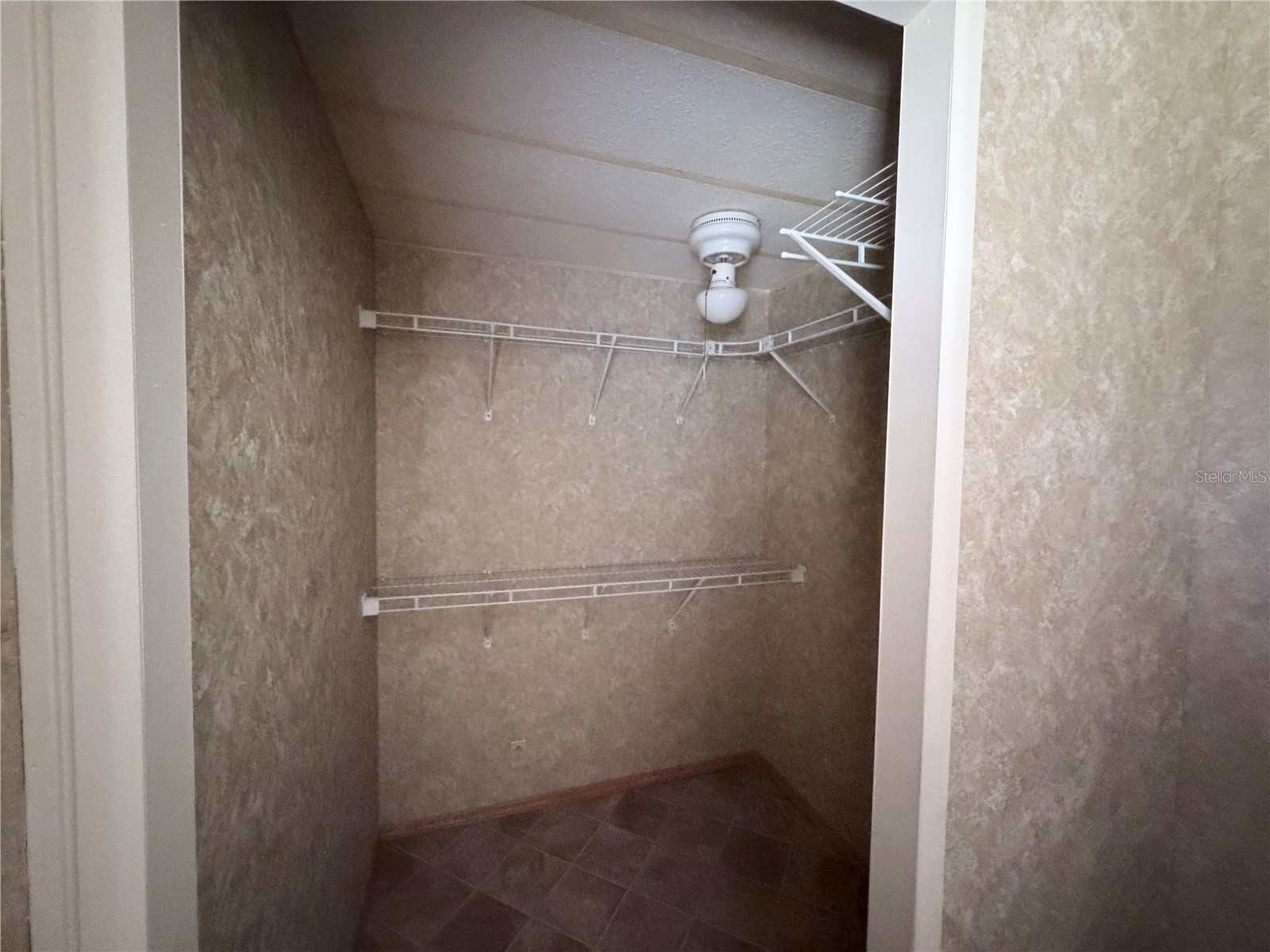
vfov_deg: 85.7
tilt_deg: -2.7
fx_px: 514
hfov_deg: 102.1
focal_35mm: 14
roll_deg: -0.6
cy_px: 476
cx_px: 635
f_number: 2.2
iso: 1600
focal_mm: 2.22
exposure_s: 1/40
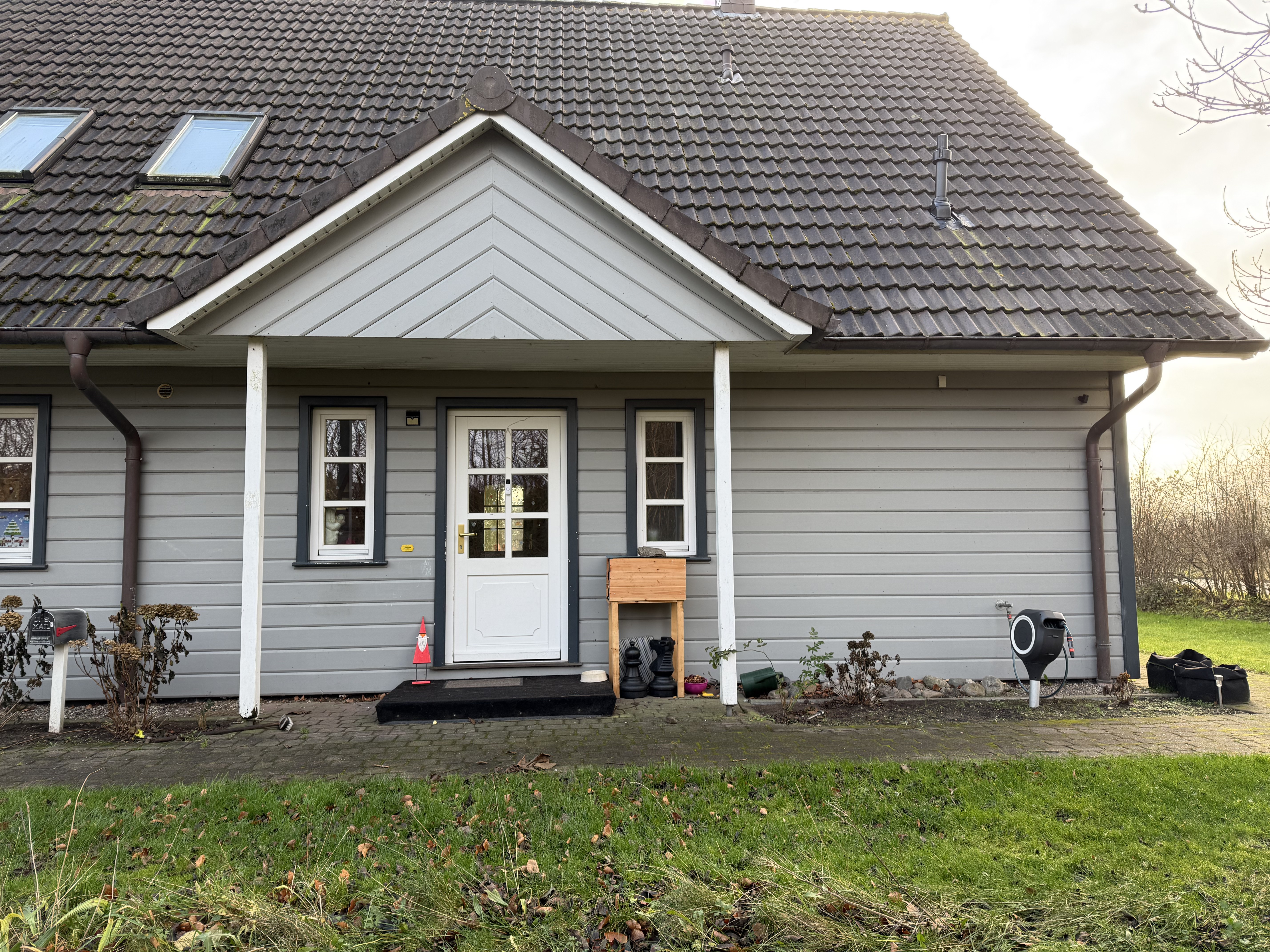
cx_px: 635
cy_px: 476
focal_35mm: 24
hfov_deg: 71.6
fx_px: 881
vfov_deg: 56.8
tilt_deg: +5.0
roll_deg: +0.5
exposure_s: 1/166
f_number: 1.78
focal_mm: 6.76
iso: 64
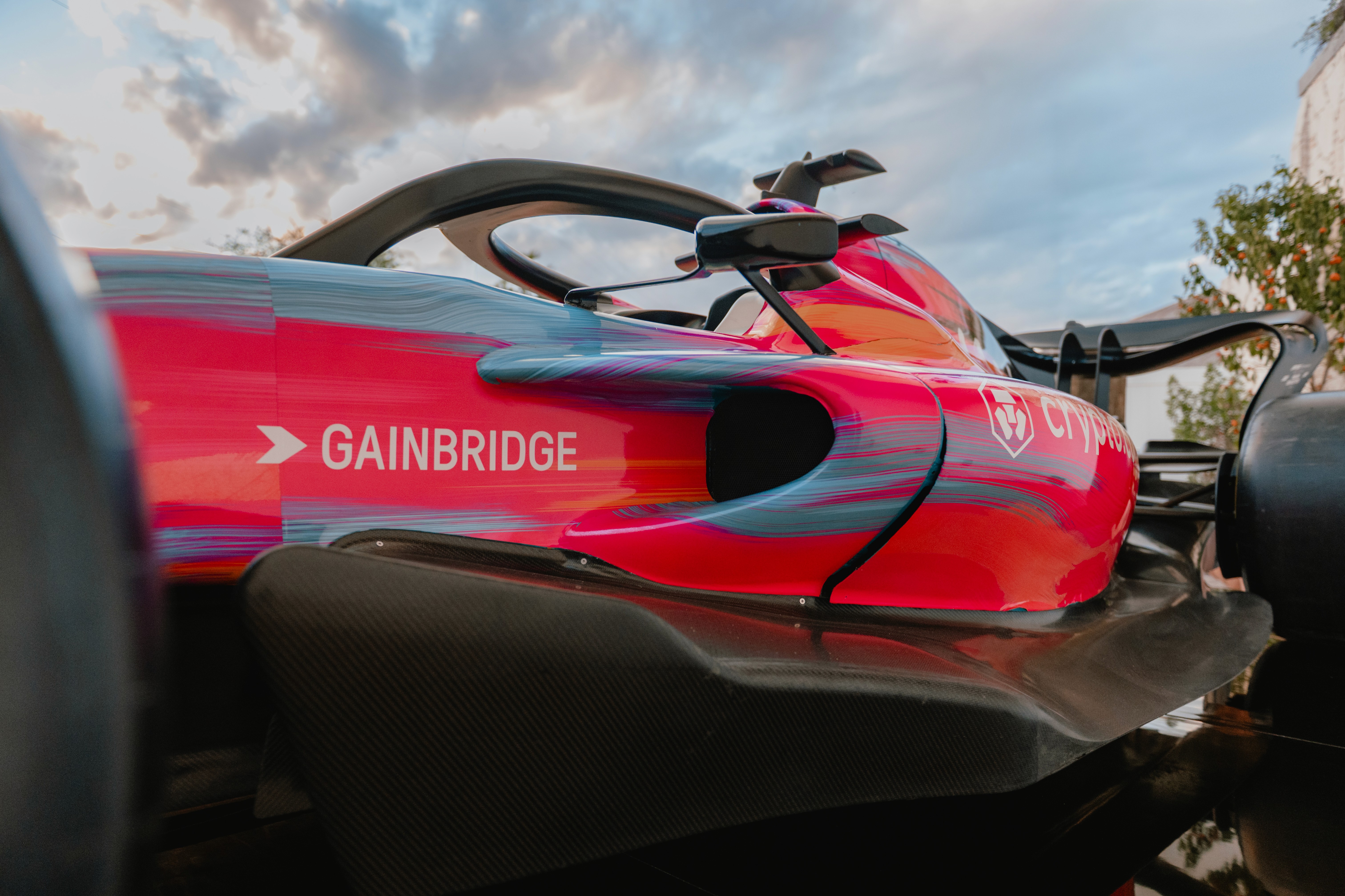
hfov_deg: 73.7
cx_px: 672
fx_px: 897
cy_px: 448
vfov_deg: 53.1
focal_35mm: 24
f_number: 2.8
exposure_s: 1/100
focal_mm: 24
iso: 1000
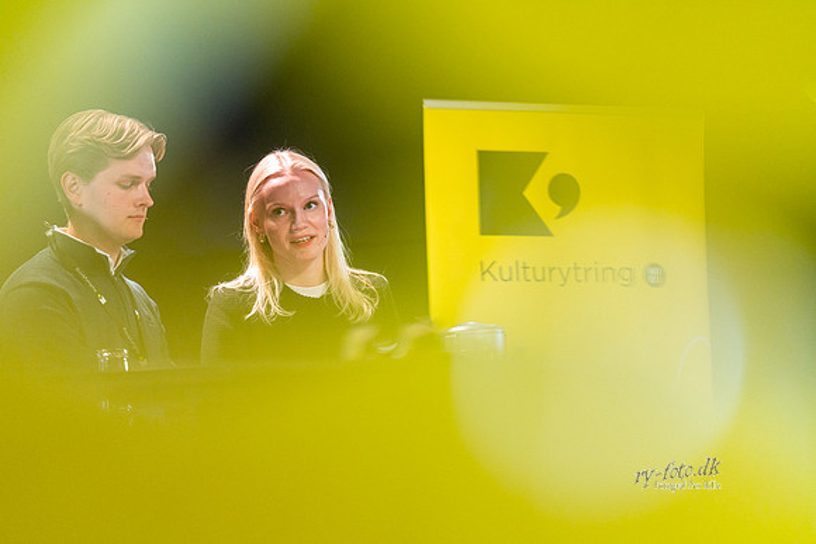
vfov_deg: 9.2
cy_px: 272
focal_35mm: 149
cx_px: 408
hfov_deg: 13.8
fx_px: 3378
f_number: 2.8
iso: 1600
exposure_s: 1/200
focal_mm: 149
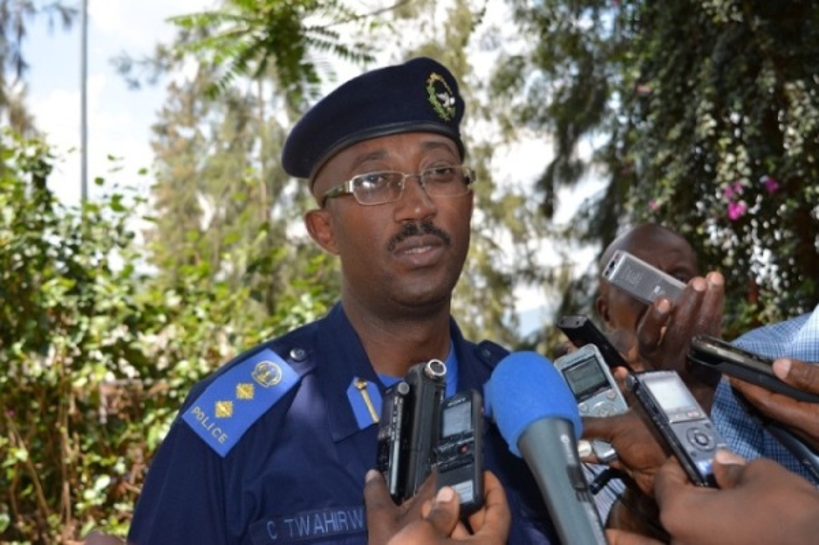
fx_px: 1023
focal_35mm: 45
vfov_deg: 29.8
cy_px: 272
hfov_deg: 43.6
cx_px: 410
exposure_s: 1/200
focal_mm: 30
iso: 100
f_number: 5.6
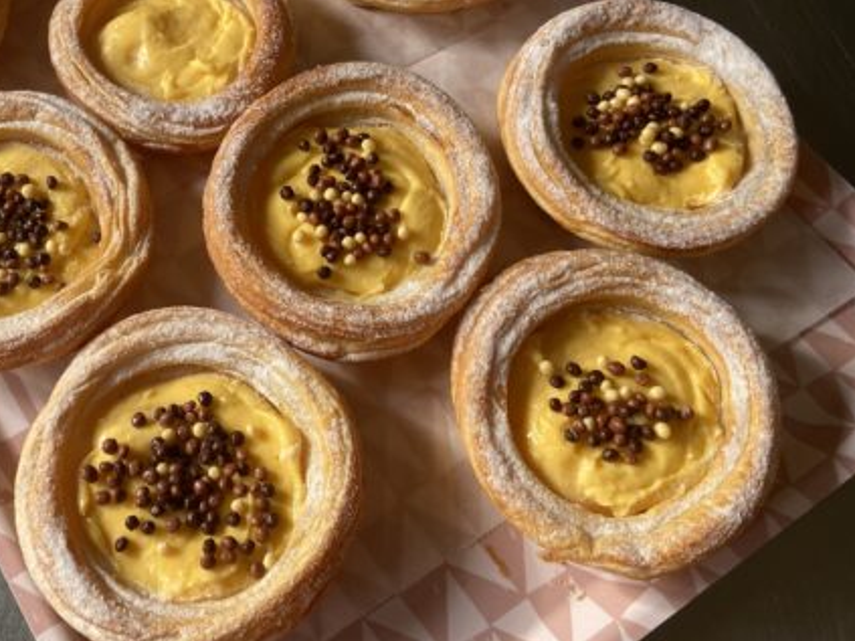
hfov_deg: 44.6
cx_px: 242
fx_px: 1012
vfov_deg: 35.0
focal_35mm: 41
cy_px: 245
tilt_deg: -63.4
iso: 64
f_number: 1.8
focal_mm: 4.25
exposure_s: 1/122
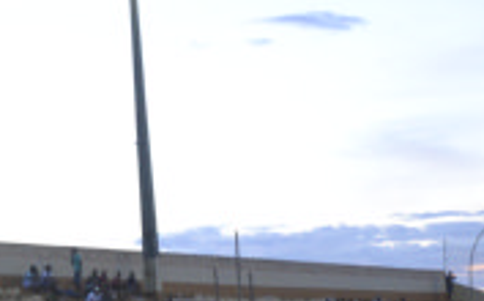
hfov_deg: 13.8
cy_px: 382
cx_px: 246
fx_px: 1994
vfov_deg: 8.5
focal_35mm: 151
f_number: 4.2
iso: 1000
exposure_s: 1/60
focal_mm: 35
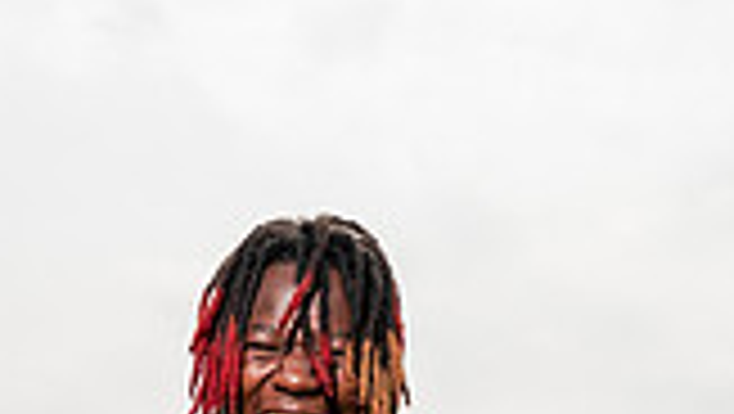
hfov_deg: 19.8
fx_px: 2084
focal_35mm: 107
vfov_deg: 9.9
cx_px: 180
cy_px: 1004
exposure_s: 1/640
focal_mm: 37
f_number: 5.6
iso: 100
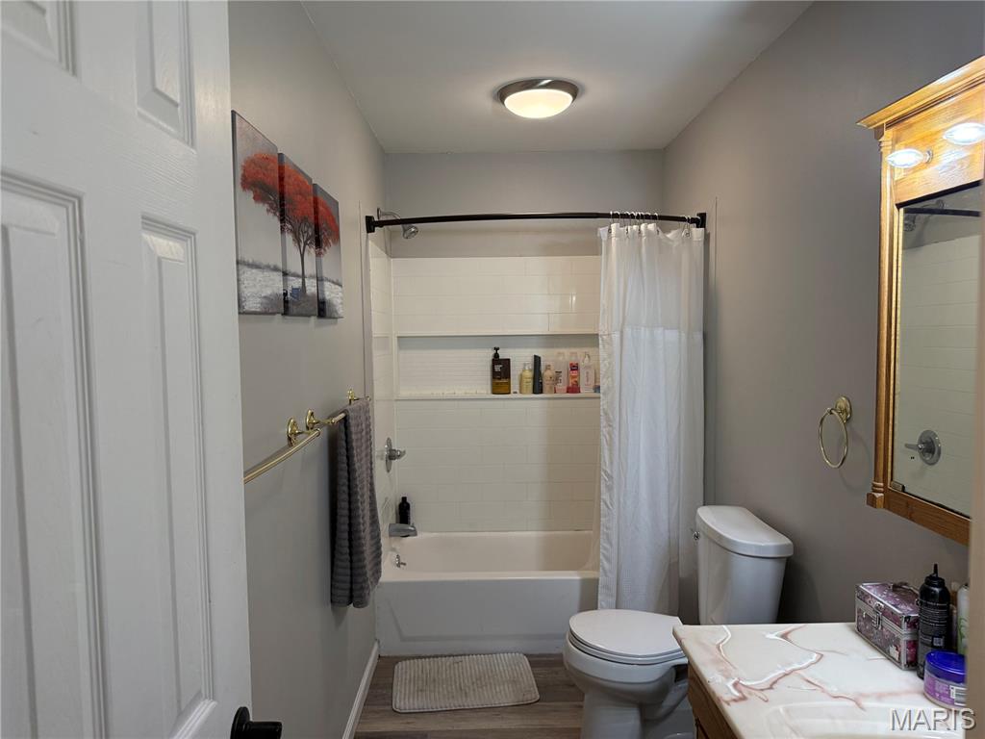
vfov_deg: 56.8
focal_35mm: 24
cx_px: 492
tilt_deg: -4.8
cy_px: 370
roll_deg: +0.9
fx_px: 683
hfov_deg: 71.6
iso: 200
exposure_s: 1/172
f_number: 1.78
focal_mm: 6.76
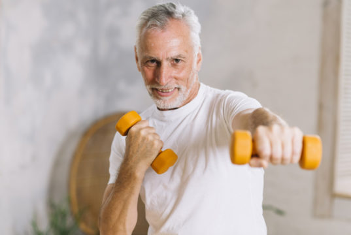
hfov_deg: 23.9
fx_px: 830
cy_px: 118
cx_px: 176
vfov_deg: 16.1
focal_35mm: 85
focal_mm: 85
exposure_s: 1/160
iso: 200
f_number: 2.5
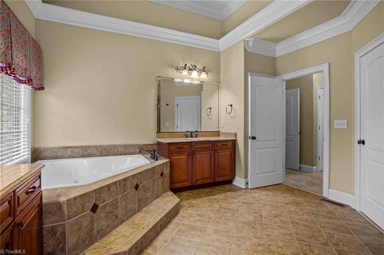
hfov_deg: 93.3
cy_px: 128
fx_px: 181
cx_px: 192
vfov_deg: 70.3
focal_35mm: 17
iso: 320
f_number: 7.1
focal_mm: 17
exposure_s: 1/3
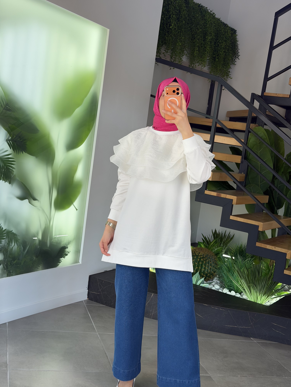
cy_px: 194
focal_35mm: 48
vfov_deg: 39.7
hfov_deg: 30.3
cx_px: 146
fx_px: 538
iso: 50
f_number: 1.78
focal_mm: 6.76
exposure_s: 1/212
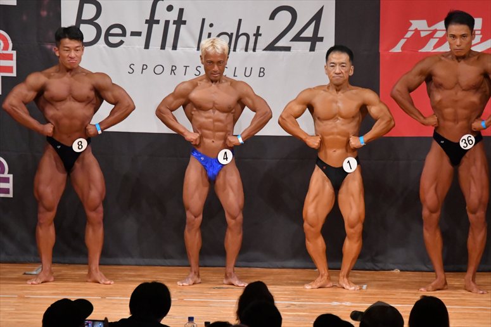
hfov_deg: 7.6
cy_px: 164
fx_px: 3681
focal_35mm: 270
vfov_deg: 5.1
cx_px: 246
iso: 8000
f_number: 5.6
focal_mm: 180
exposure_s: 1/400
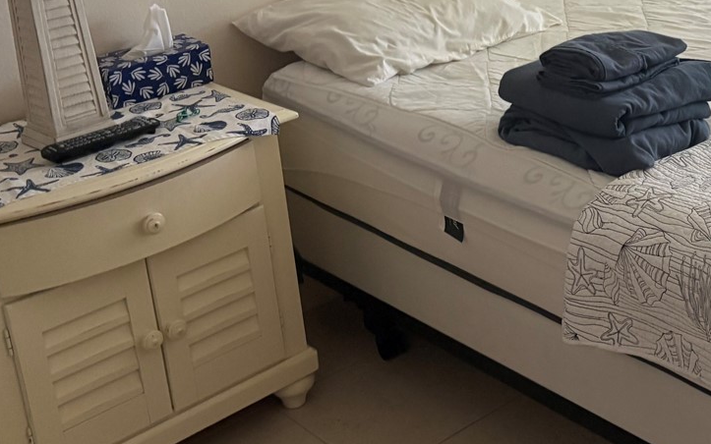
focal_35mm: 61
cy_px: 83
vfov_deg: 21.0
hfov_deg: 32.0
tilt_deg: -17.2
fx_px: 1182
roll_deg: +2.5
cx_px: 625
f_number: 1.6
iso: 320
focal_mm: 5.96
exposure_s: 1/60
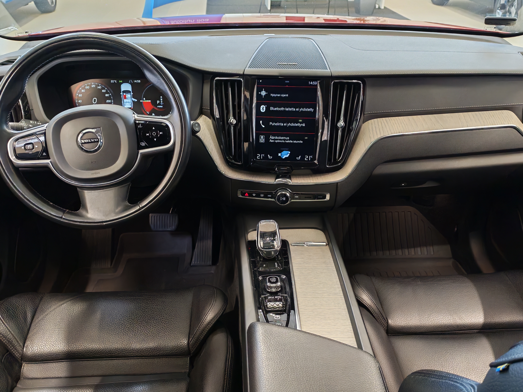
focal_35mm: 32
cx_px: 262
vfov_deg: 44.2
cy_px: 196
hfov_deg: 56.8
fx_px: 483
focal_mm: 6.12
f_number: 1.9
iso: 1356
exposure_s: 1/100
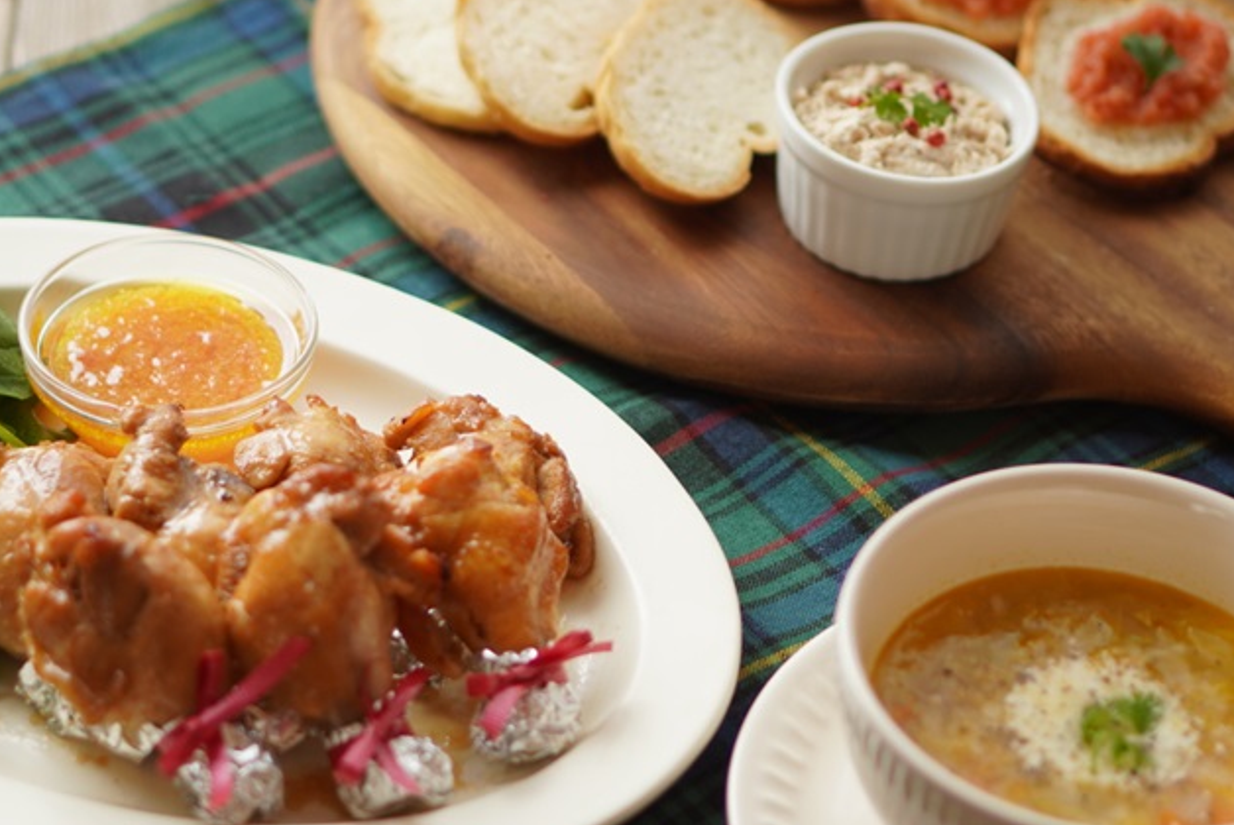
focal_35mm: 106
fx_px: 3637
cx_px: 572
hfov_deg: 19.3
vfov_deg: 12.9
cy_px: 403
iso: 125
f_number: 1.8
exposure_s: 1/80
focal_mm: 50
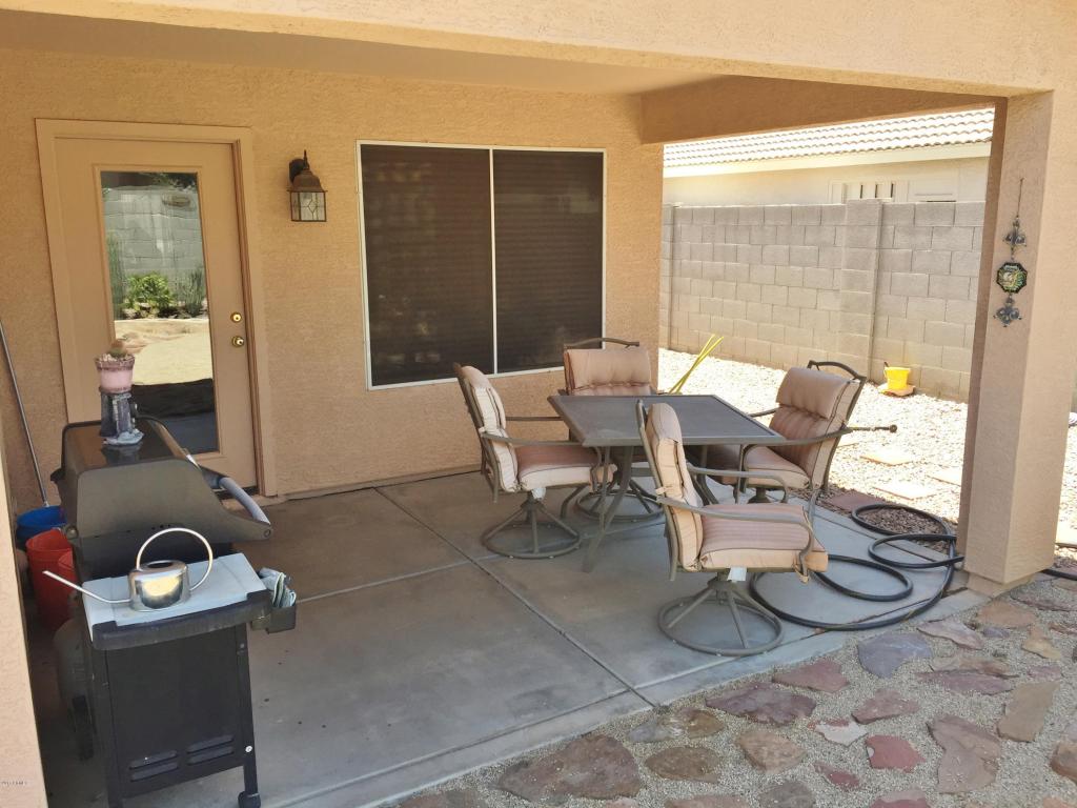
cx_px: 538
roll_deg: -0.6
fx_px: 902
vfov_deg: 48.2
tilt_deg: -12.4
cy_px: 404
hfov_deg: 61.7
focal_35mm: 29
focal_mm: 4.15
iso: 32
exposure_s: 1/514
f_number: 2.2
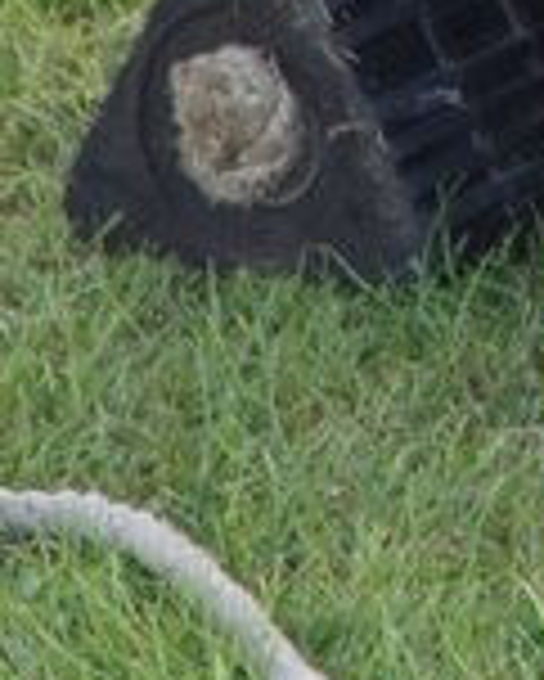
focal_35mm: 754
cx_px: 1185
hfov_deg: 2.0
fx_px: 15159
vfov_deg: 2.5
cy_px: -1306
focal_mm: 80
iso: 100
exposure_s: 1/13
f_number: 10
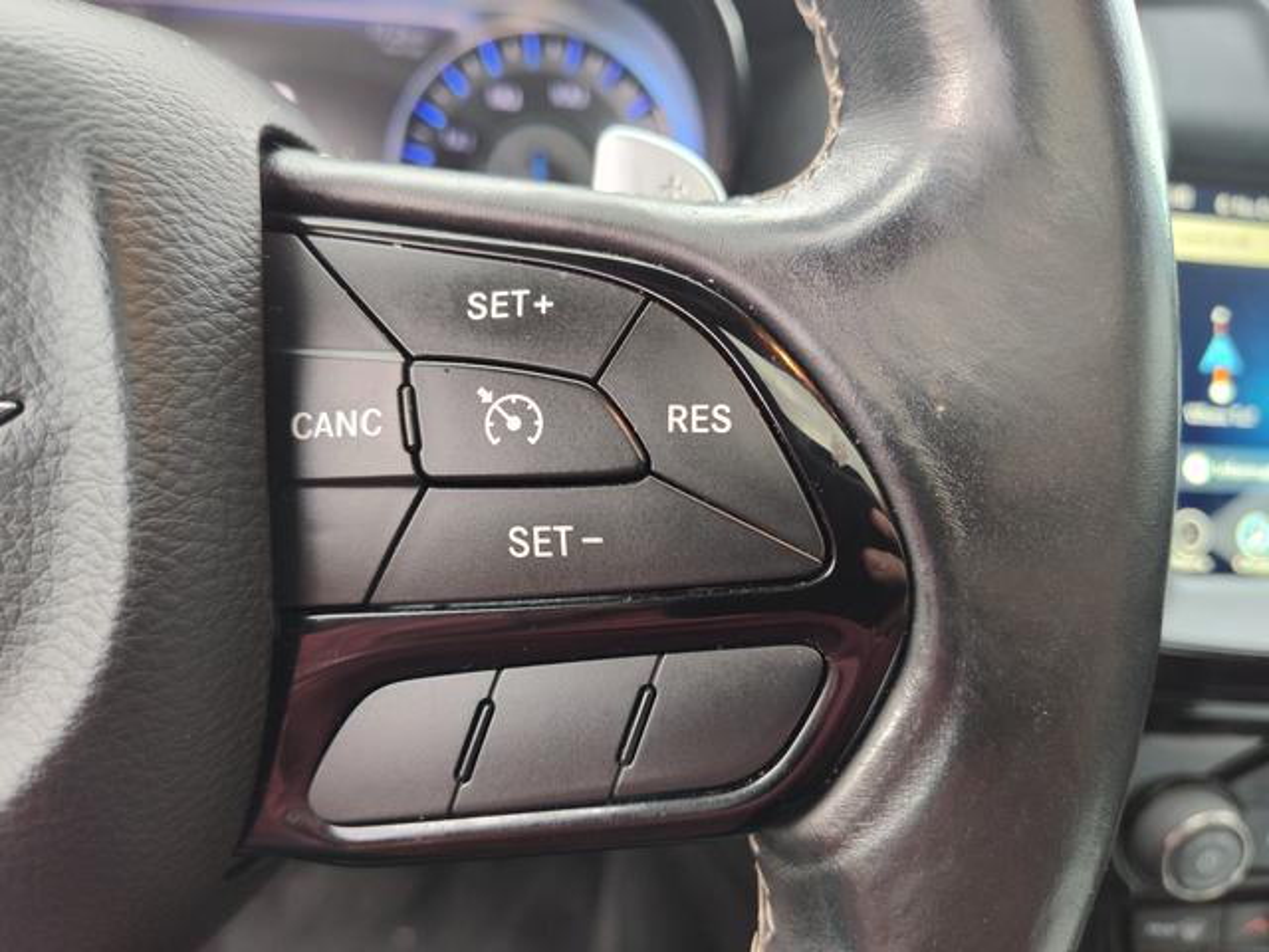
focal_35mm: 23
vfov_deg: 58.9
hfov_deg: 73.9
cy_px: 476
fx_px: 843
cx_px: 634
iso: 288
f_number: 1.88
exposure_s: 1/120
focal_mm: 5.56
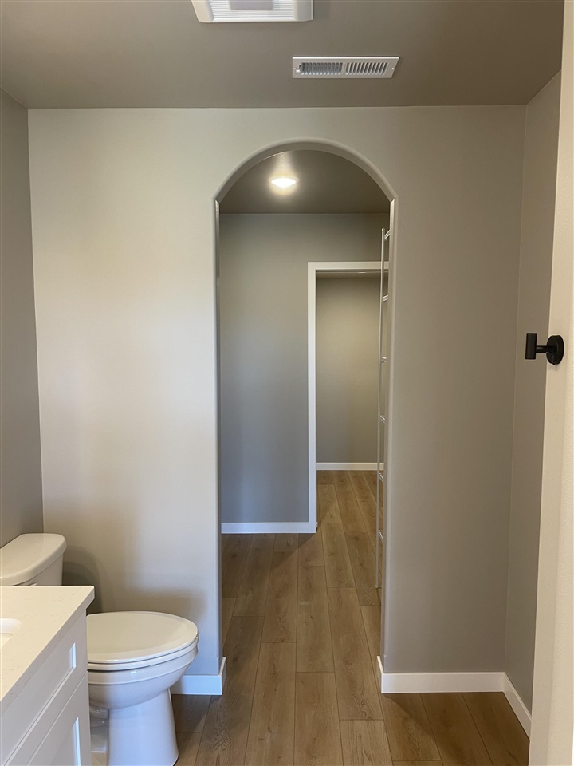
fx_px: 575
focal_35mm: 26
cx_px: 287
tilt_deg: -6.3
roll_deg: +0.2
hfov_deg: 53.1
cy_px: 383
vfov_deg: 67.3
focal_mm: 4.2
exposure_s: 1/60
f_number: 1.6
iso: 80
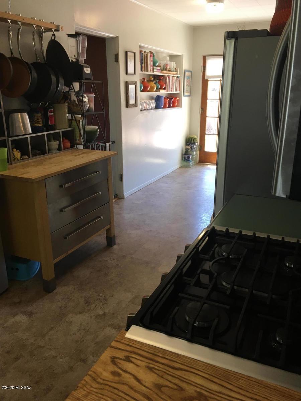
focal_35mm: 29
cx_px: 150
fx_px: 336
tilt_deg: -18.3
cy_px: 200
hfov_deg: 48.2
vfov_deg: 61.7
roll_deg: +1.0
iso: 32
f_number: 2.2
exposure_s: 1/30
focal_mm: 4.15
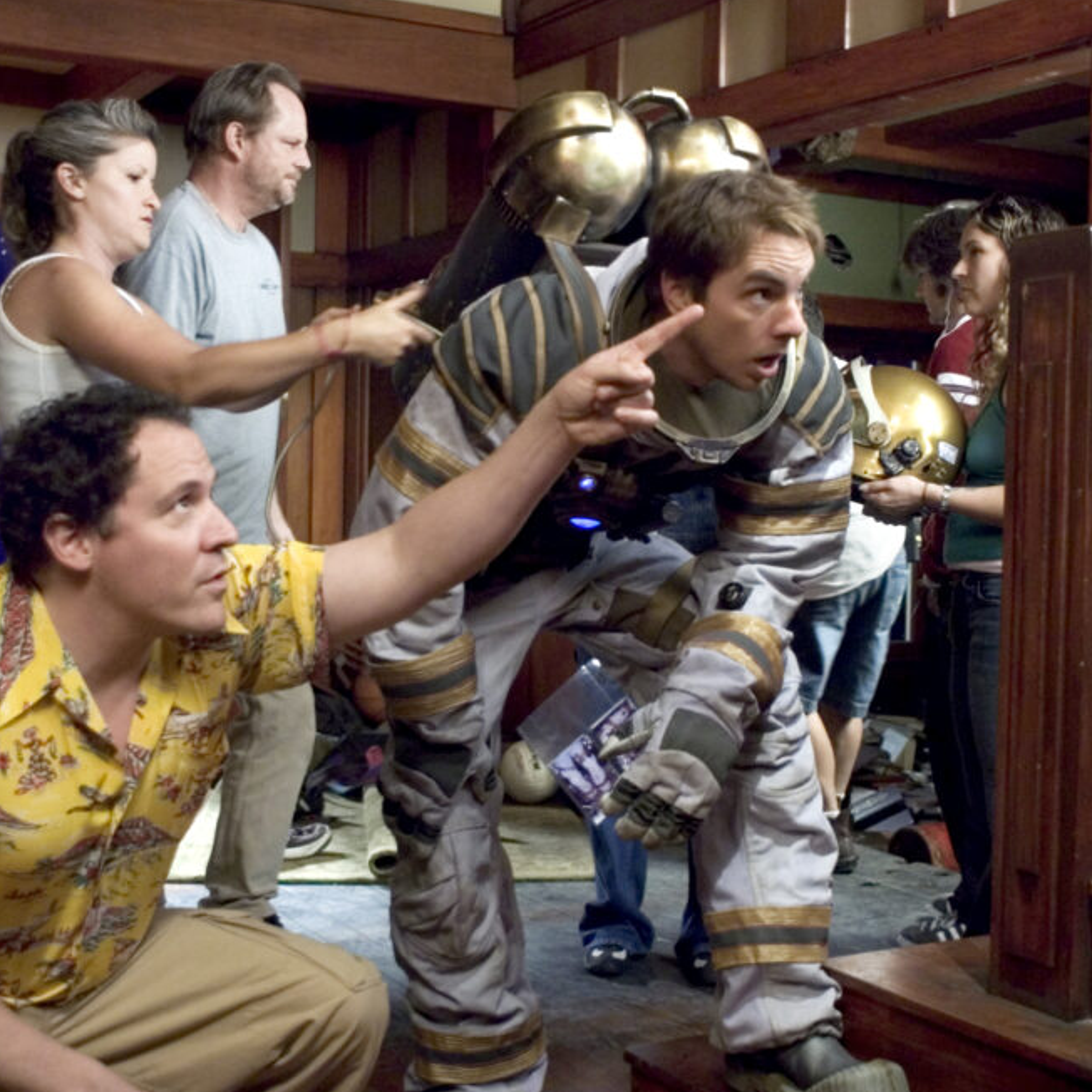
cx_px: 583
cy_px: 562
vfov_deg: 35.4
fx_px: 1713
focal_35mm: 48
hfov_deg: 35.3
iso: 500
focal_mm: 24
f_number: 2.8
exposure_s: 1/60
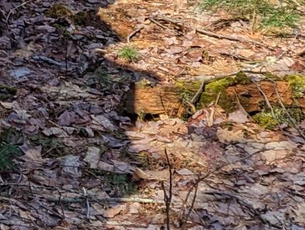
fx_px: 1341
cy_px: -157
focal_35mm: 152
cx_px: -201
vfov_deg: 9.4
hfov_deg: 12.1
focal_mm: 6.81
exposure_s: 1/643
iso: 37
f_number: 1.85
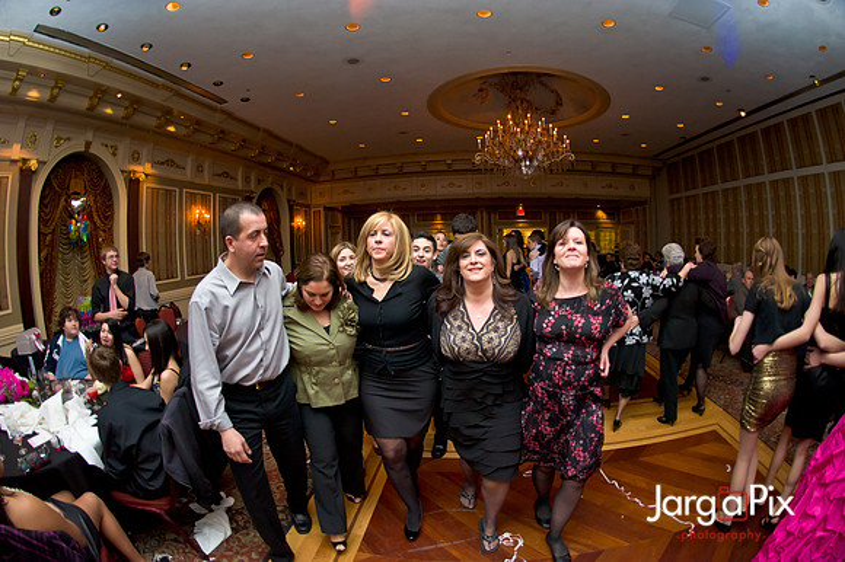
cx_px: 422
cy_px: 281
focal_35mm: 16
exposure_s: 1/160
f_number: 3.2
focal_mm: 16
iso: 3200
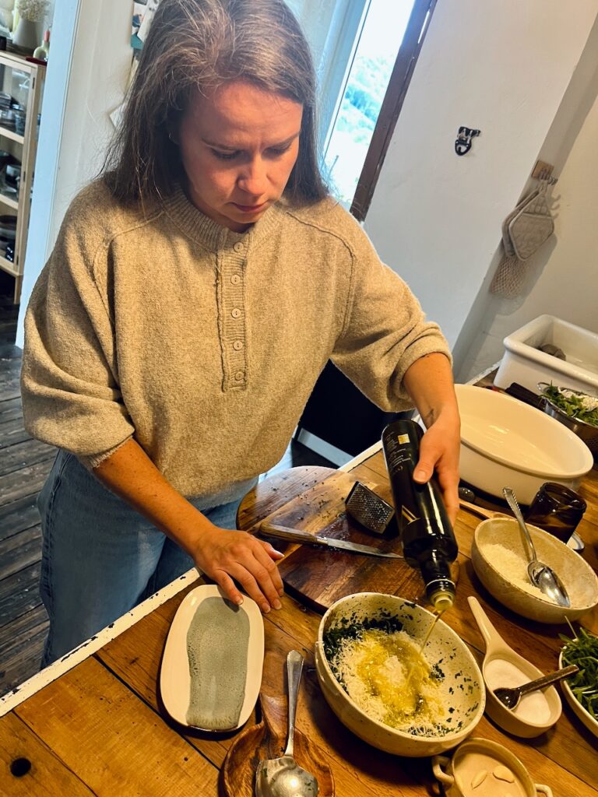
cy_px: 398
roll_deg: -20.1
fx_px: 599
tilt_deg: -23.4
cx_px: 299
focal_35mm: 26
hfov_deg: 53.1
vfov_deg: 67.3
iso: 100
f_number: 1.6
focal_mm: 5.1
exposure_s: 1/50
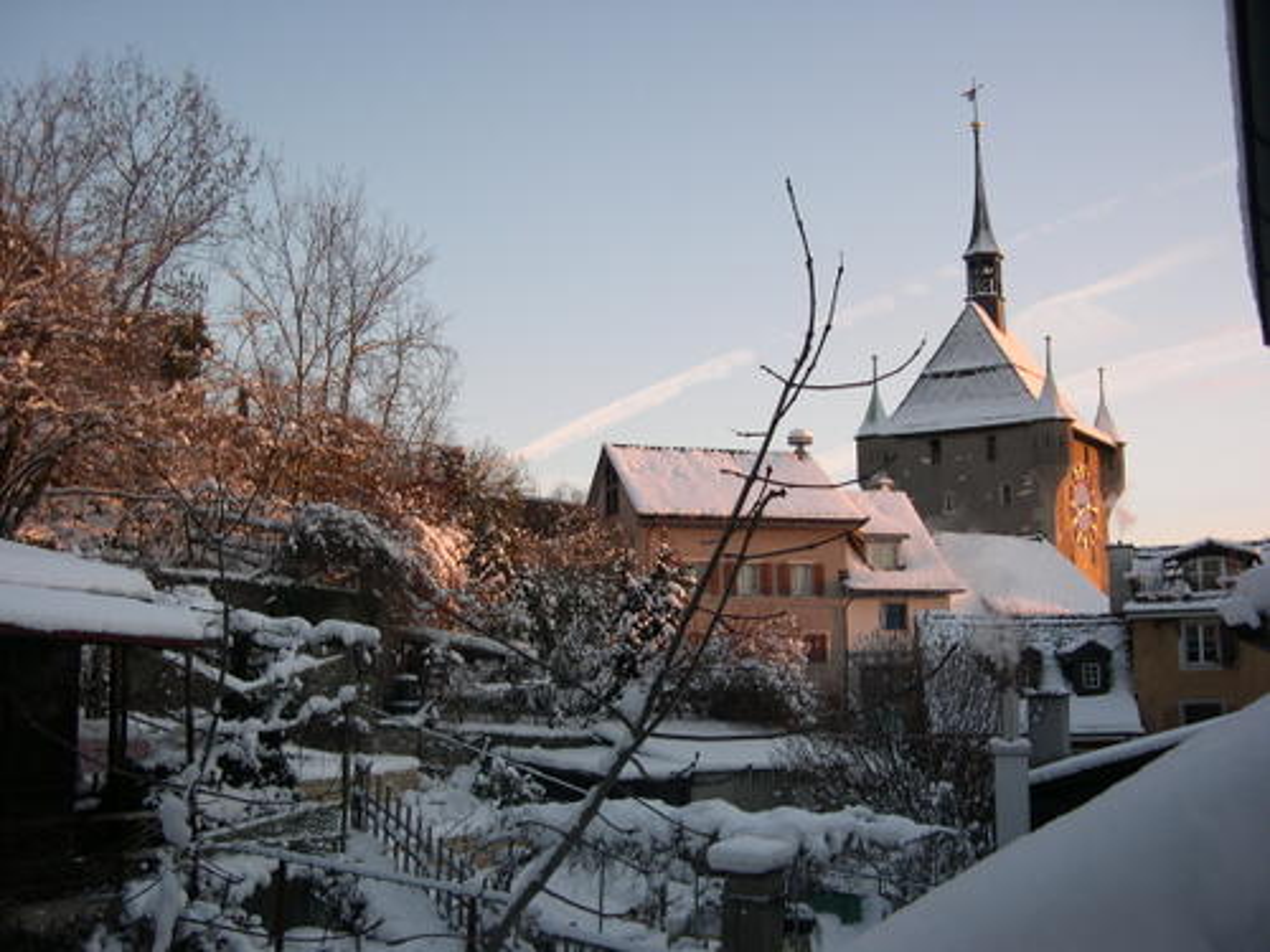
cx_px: 635
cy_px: 476
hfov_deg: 49.0
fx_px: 1394
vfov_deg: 37.7
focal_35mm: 38
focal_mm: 8
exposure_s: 1/251
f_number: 2.8
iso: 100
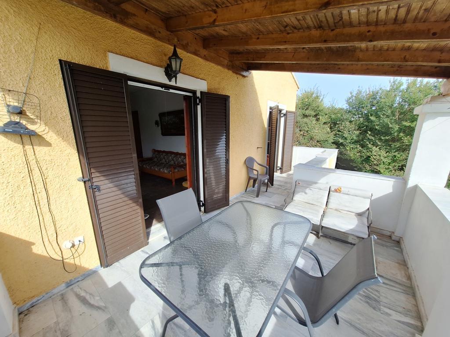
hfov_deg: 106.2
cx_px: 225
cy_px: 168
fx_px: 169
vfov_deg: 89.9
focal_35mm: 13
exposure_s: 1/976
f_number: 2.2
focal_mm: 1.74
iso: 40
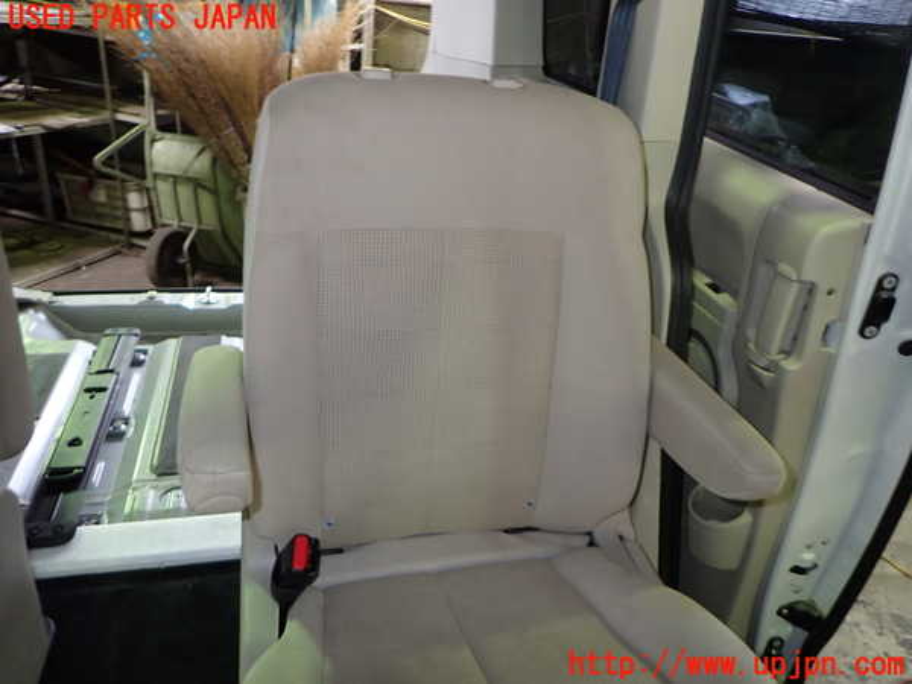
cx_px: 456
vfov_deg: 54.9
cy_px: 342
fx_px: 659
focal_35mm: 25
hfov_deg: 69.4
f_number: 2
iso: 200
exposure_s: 1/30
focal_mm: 4.5
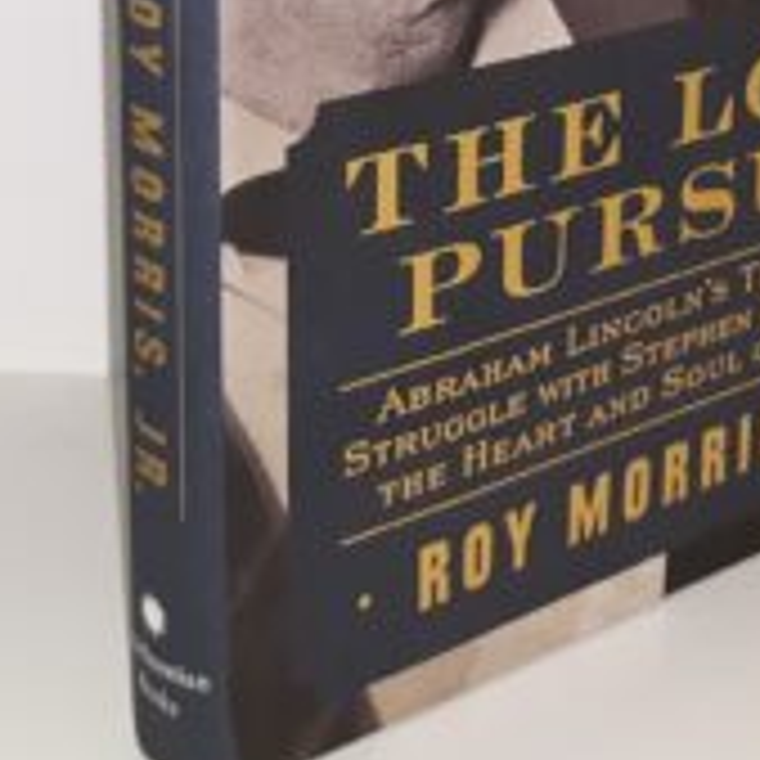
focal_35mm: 88
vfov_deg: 18.8
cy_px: -121
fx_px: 2186
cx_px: 585
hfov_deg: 19.6
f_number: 1.7
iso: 64
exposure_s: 1/120
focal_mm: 3.7
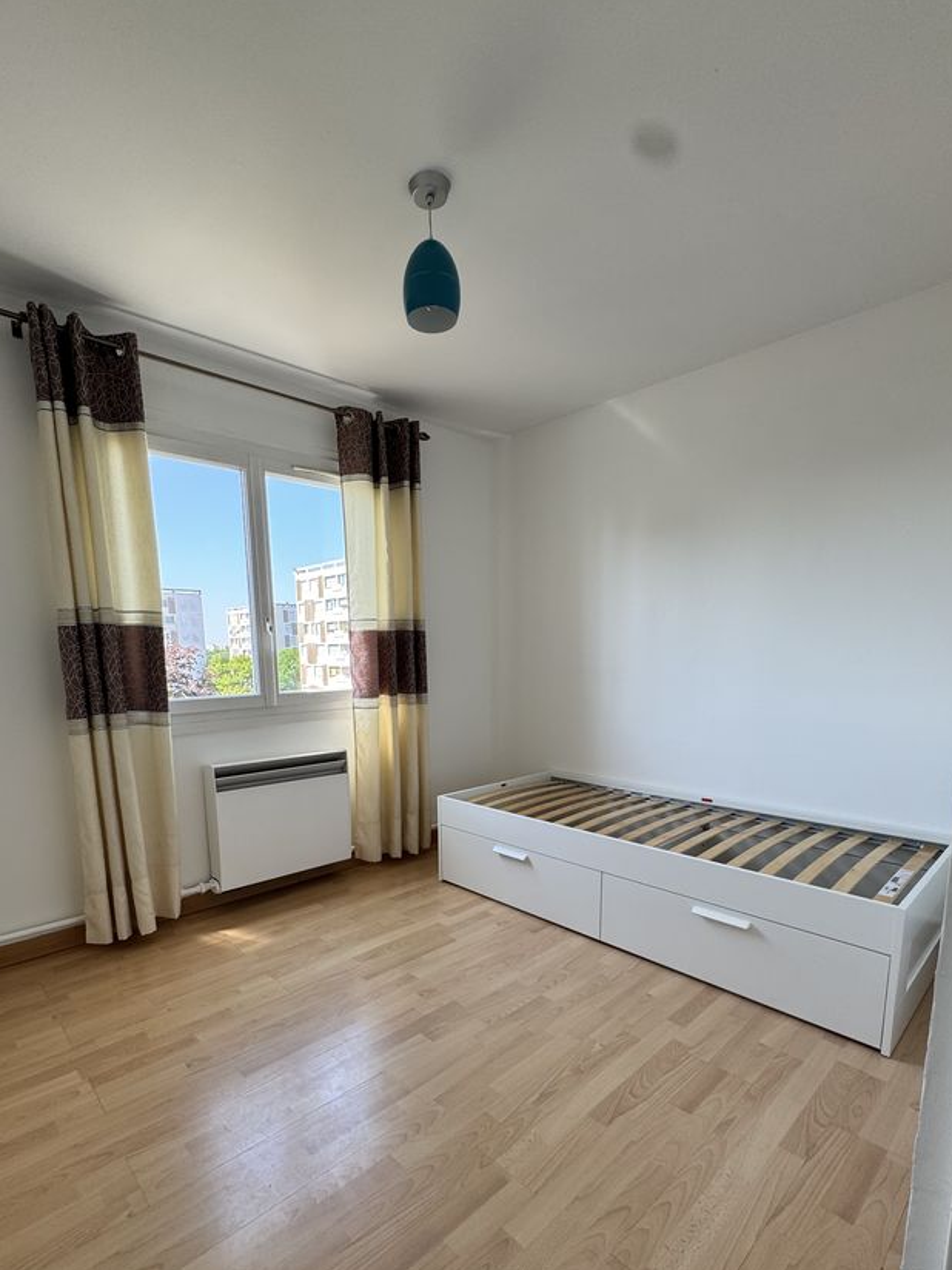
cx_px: 454
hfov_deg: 74.7
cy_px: 754
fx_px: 623
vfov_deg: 90.0
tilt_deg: -9.2
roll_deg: +1.2
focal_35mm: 17
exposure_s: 1/105
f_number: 2.2
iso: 40
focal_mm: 2.22
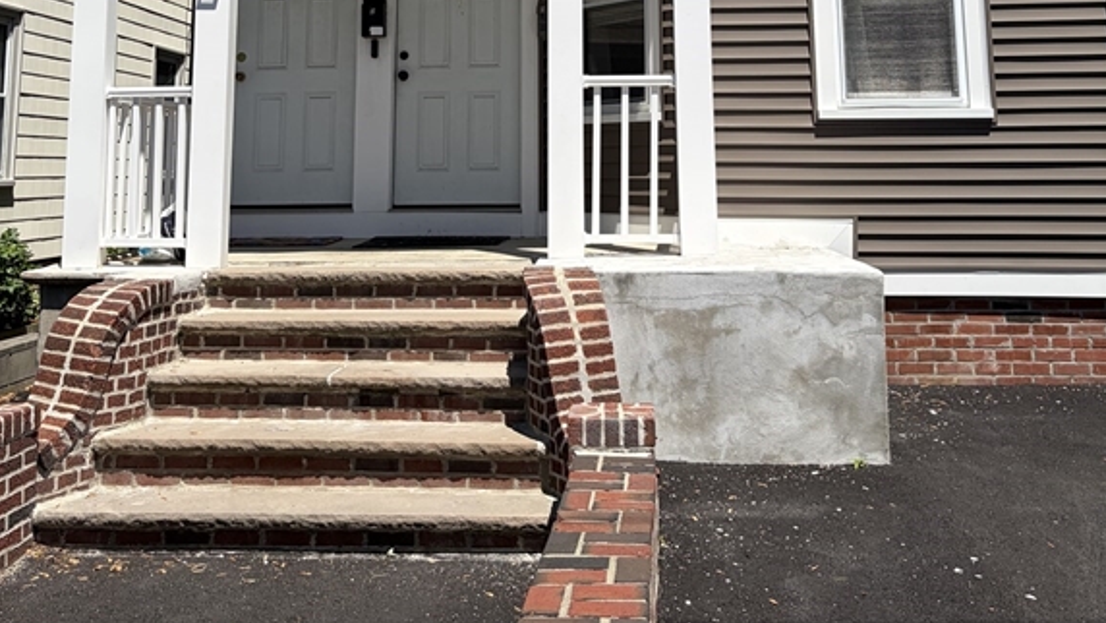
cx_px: 553
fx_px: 1115
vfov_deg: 29.2
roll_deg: +0.8
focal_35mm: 38
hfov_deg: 52.8
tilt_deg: +8.4
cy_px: -2
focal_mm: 5.96
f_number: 1.6
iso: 50
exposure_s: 1/4950
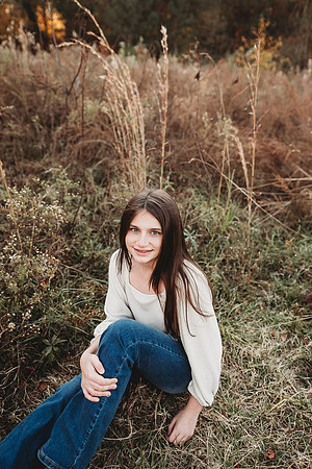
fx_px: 312
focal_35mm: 24
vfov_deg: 73.7
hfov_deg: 53.1
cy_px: 234
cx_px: 156
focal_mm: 24
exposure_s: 1/400
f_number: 2.5
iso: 200
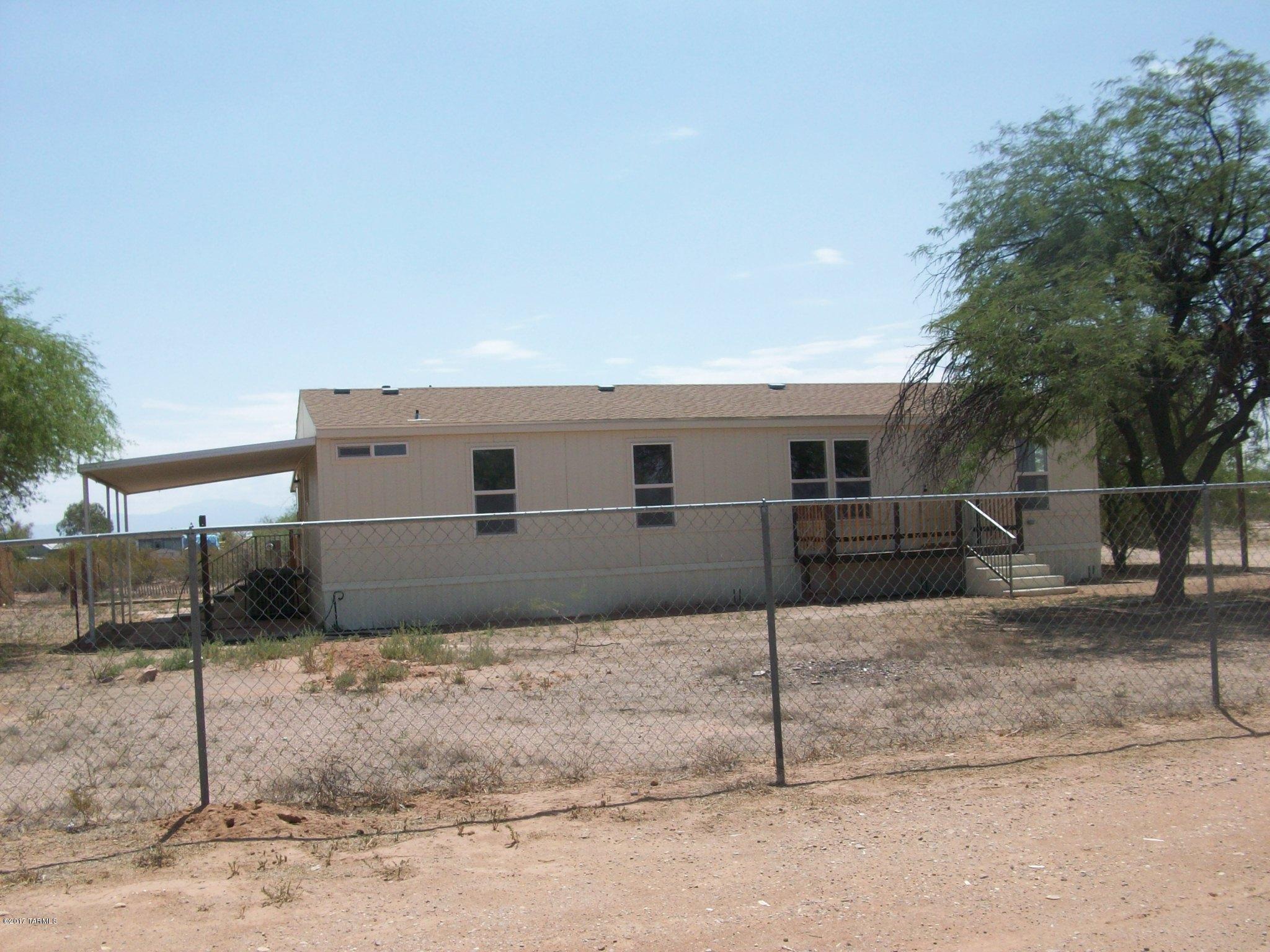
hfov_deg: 54.0
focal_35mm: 34
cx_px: 635
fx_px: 1247
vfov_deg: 41.8
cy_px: 476
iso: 64
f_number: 5.5
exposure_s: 1/405
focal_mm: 5.7
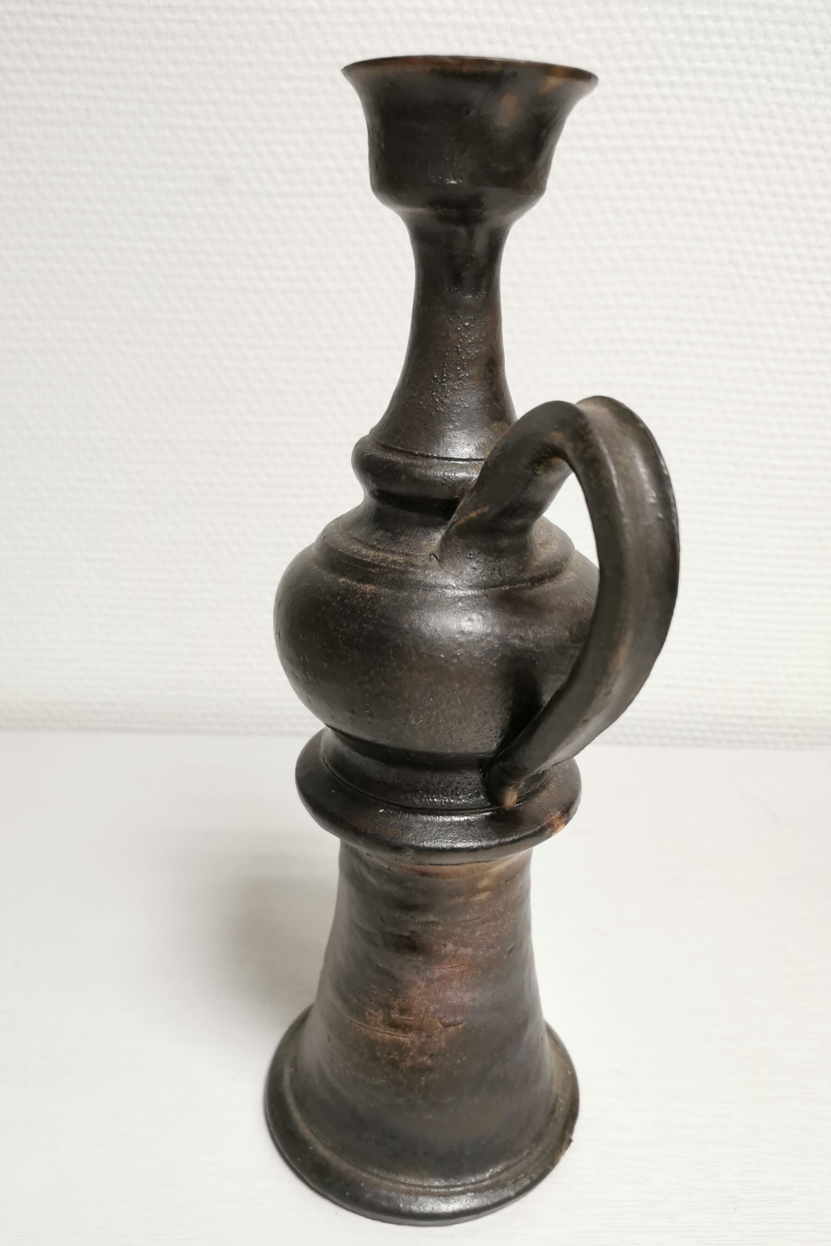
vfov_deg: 63.7
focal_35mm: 29
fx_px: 1004
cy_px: 636
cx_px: 420
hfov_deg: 45.0
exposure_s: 1/69
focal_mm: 5.58
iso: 250
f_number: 1.8
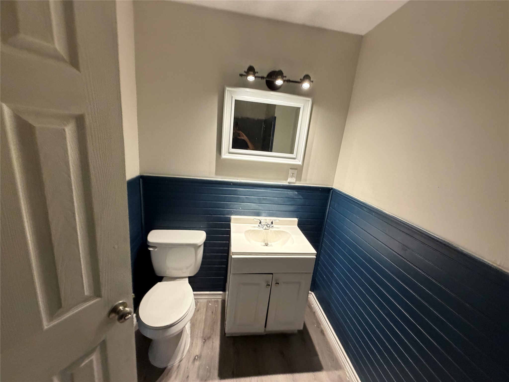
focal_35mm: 14
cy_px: 191
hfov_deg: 102.1
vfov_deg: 85.7
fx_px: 206
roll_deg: -7.7
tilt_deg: -12.8
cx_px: 254
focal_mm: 2.22
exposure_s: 1/60
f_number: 2.2
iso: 320
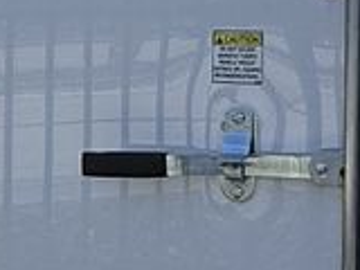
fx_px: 1165
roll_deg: -0.9
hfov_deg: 17.5
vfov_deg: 13.2
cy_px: 94
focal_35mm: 112
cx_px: 115
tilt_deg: -3.0
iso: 50
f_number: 2.2
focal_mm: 2.22
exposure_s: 1/1339
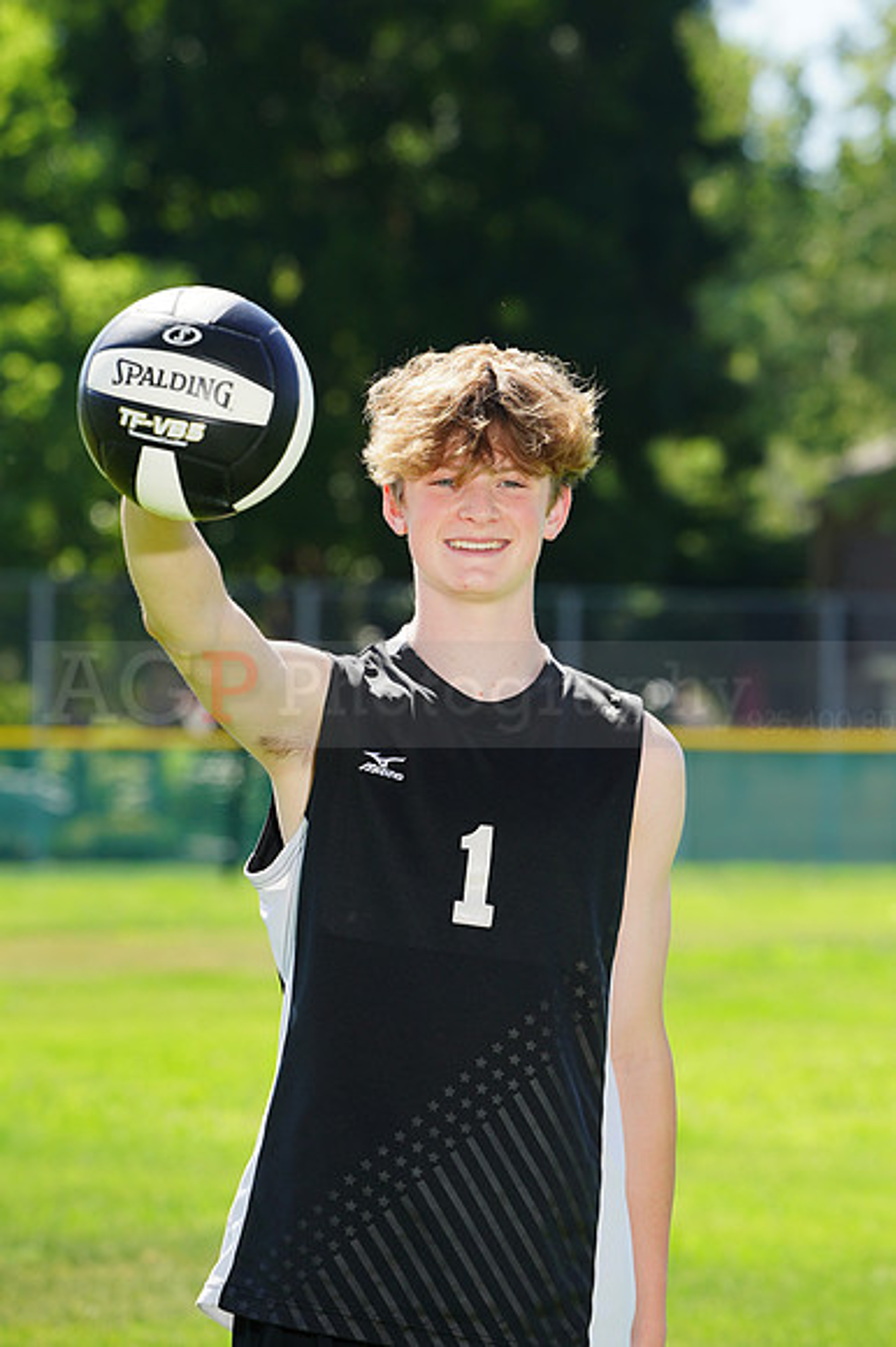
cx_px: 448
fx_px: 10316
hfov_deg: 5.0
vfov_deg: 7.5
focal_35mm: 276
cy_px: 674
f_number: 10
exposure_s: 1/200
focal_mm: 276
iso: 200
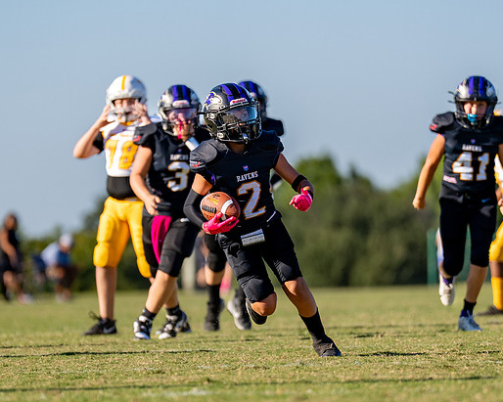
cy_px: 243
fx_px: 5968
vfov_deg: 3.9
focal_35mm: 401
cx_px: 231
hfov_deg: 4.8
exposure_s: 1/3200
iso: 160
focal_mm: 200
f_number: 2.8
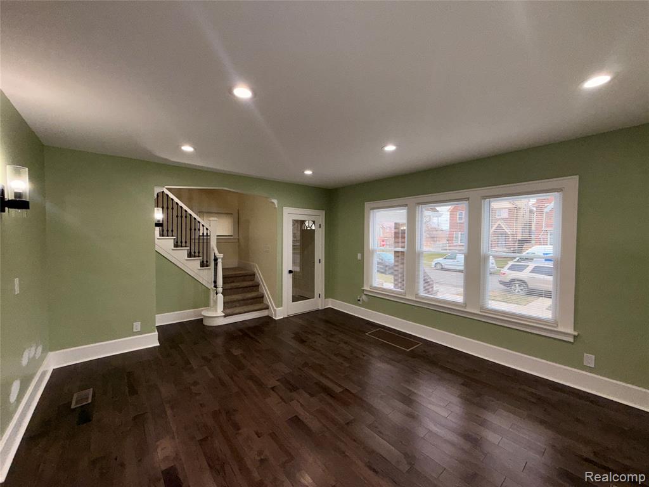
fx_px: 262
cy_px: 244
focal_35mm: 14
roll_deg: -0.2
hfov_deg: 102.1
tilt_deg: -0.7
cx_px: 324
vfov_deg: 85.7
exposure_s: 1/122
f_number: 2.2
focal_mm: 2.22
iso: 64
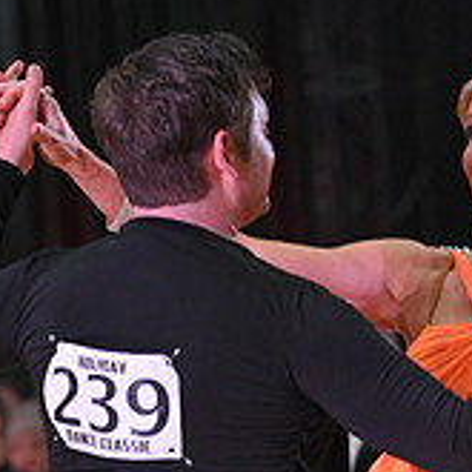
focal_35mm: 478
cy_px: 692
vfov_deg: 3.7
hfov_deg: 3.7
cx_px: 359
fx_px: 7374
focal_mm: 160
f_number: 5
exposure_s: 1/320
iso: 2500
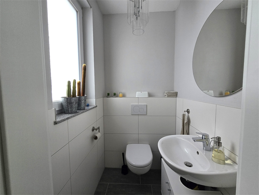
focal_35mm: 13
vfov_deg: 89.9
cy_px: 98
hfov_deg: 106.2
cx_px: 130
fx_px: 97
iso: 80
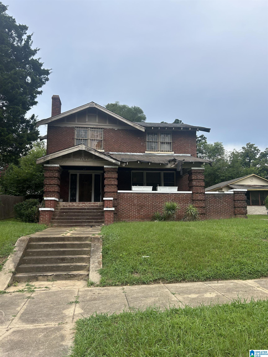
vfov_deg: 67.3
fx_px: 268
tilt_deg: +8.9
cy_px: 178
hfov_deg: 53.1
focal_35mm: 26
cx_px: 134
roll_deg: -0.1
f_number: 1.5
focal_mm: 5.7
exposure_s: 1/1048
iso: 50
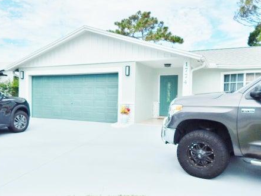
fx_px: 241
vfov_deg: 44.1
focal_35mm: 32
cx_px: 98
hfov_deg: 56.2
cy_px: 110
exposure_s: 1/500
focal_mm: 4
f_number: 6
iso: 125
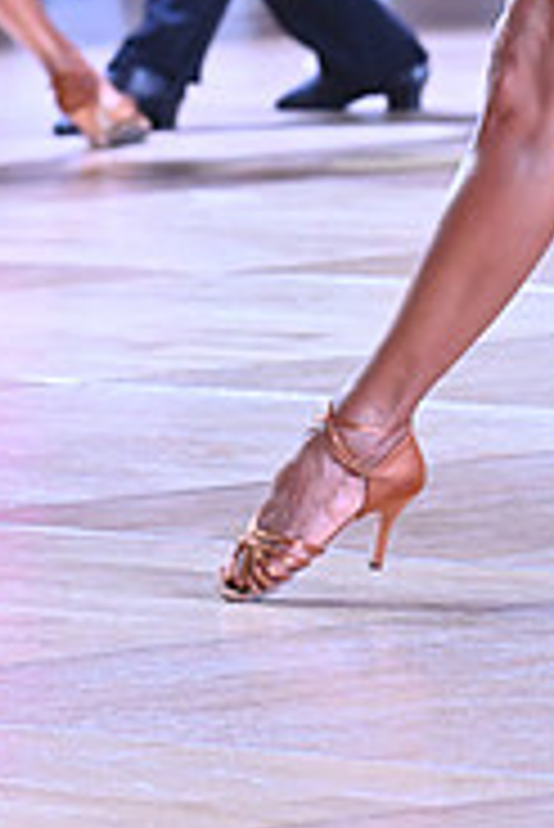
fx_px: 12717
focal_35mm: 552
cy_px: -202
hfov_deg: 2.5
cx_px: 700
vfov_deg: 3.7
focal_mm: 175
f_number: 7.1
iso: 4000
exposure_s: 1/400
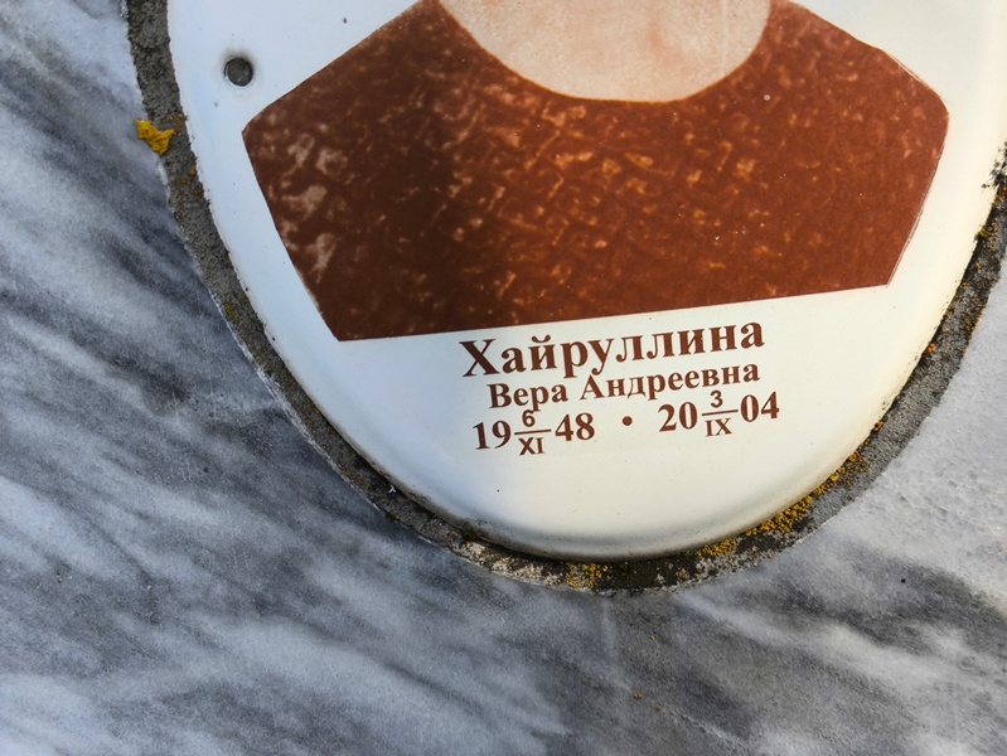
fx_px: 1455
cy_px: 378
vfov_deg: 29.1
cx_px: 504
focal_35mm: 50
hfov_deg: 38.2
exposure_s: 1/295
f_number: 1.7
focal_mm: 4.71
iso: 50
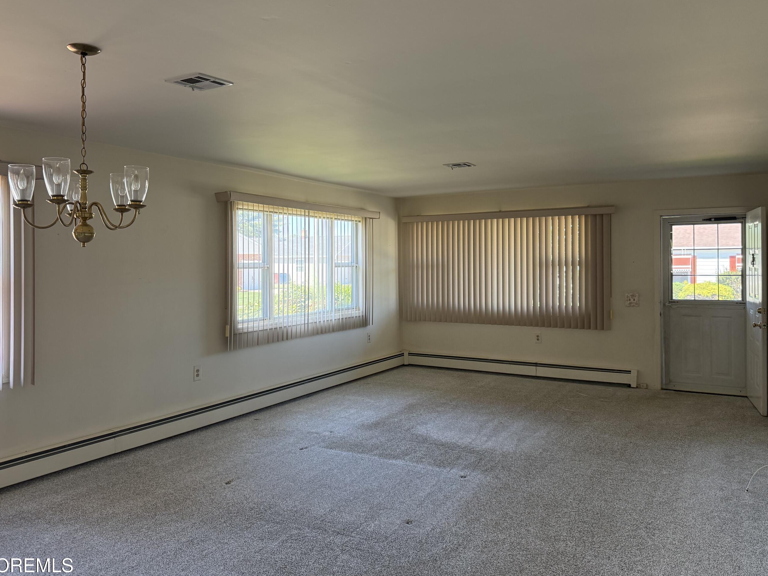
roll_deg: -0.1
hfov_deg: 63.4
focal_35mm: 28
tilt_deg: -0.4
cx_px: 364
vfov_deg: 49.7
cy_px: 260
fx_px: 621
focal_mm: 6.76
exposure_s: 1/236
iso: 200
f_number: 1.78
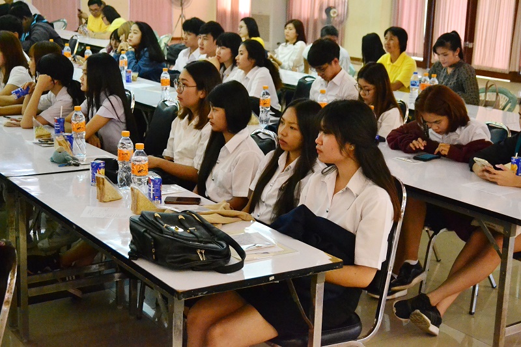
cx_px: 260
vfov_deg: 25.0
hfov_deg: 36.9
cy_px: 174
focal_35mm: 54
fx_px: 781
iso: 6400
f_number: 5
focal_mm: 36
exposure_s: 1/60
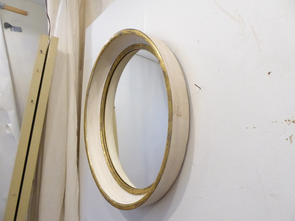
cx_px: 148
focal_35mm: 25
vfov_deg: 54.9
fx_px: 213
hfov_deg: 69.4
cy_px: 110
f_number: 3.3
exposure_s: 1/80
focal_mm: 4.3
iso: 800
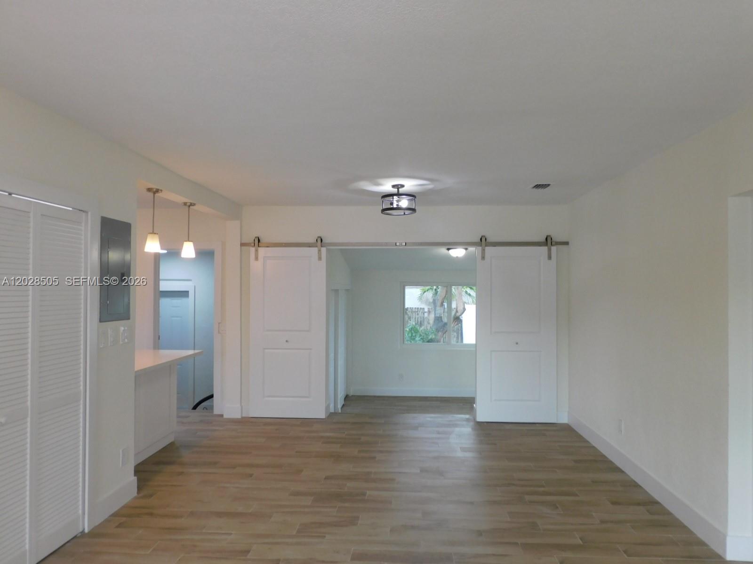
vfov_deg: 56.8
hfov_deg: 71.6
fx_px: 522
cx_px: 376
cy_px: 282
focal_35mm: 24
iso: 125
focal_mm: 4.3
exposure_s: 1/30
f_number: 3.3
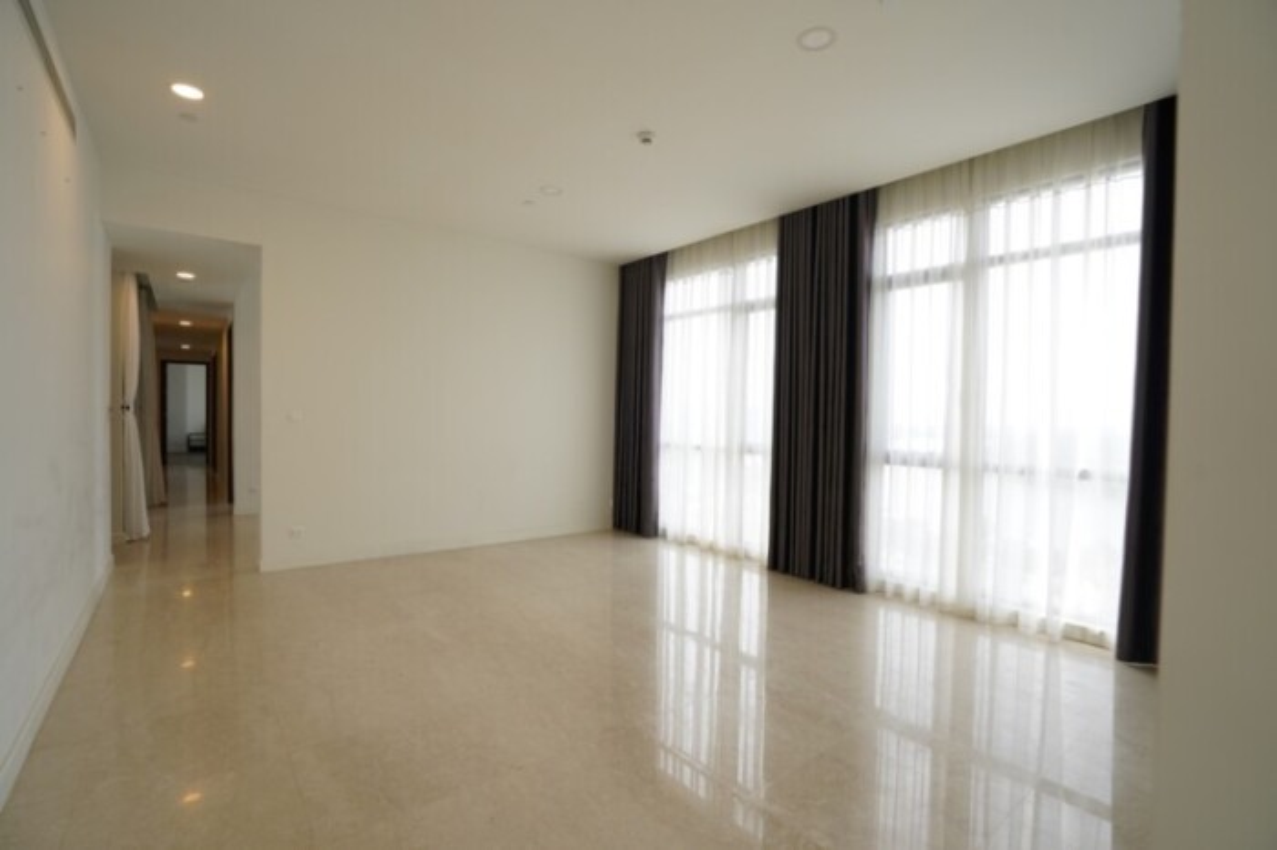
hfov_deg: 96.8
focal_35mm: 16
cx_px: 638
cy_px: 425
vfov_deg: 73.7
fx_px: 567
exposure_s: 1/60
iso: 320
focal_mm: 16
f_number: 5.6
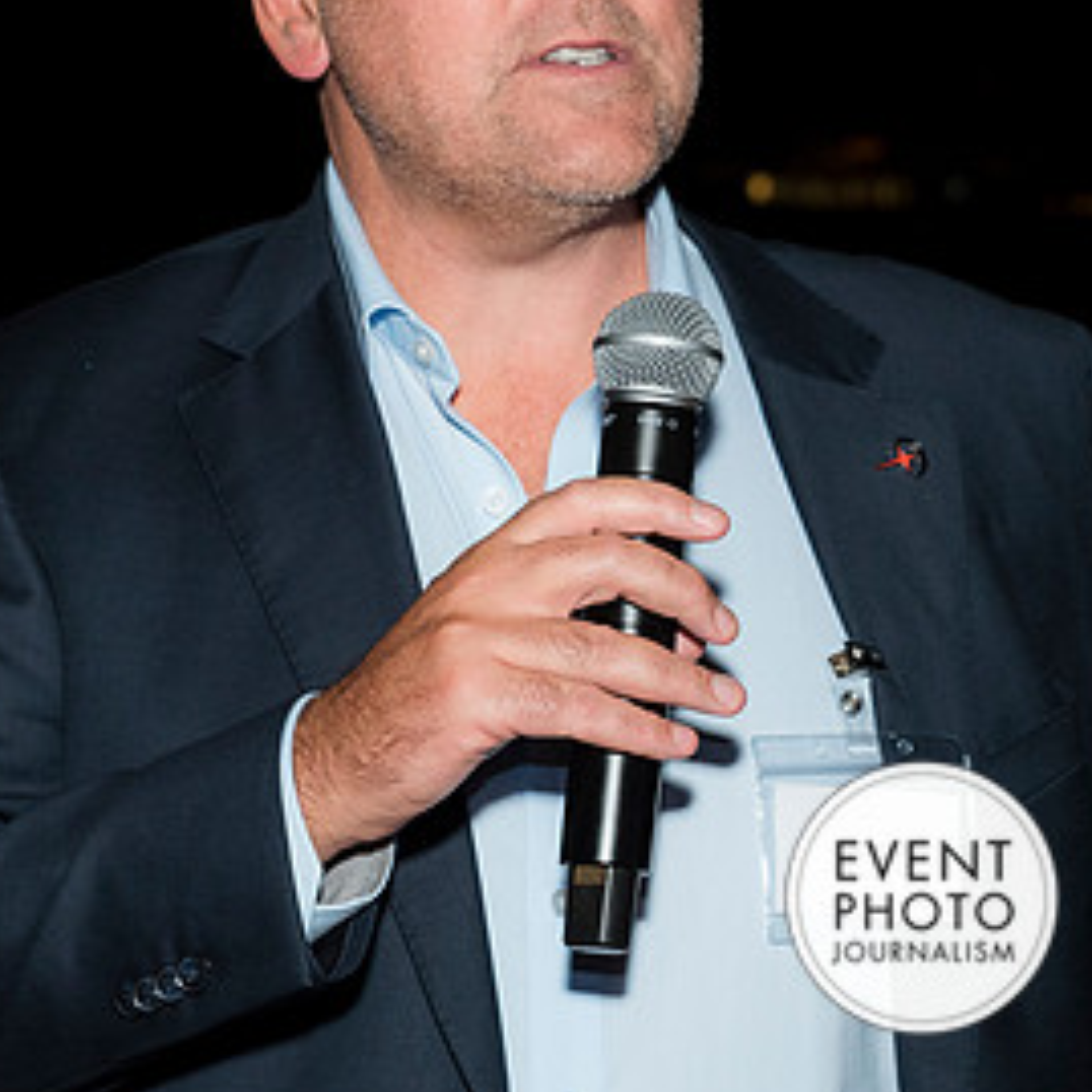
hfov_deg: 19.7
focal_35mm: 88
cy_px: 248
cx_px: 581
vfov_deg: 19.6
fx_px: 3141
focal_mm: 62
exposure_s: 1/125
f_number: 5.6
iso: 1250
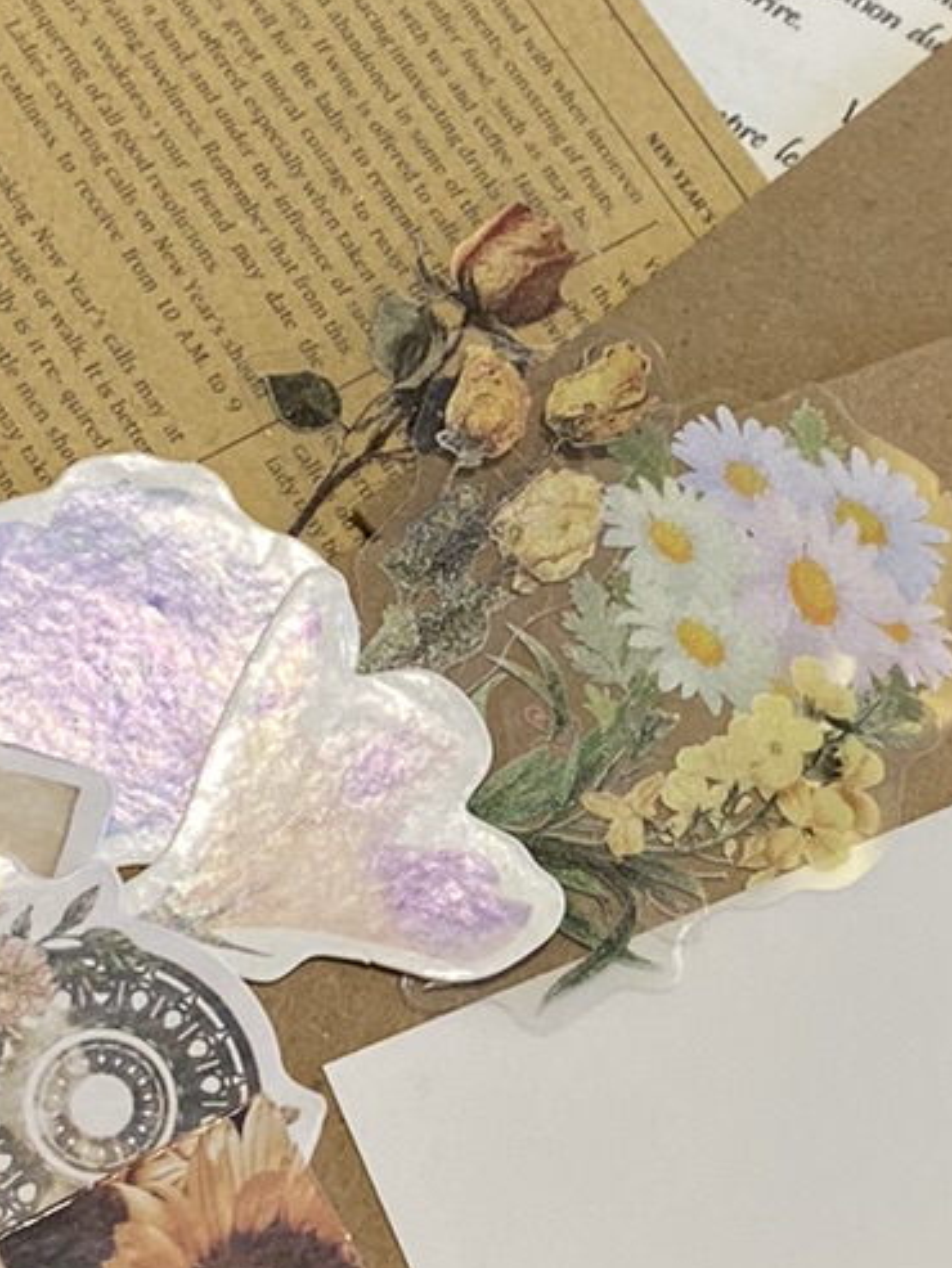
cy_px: 481
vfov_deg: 18.2
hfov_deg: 13.7
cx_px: 672
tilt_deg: -61.3
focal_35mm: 108
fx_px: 3959
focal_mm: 4.25
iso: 80
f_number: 1.8
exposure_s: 1/100
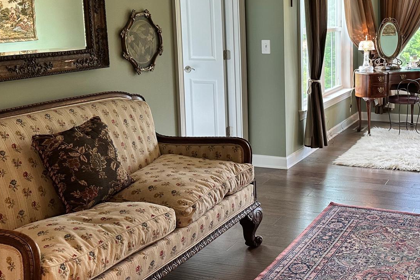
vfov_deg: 28.4
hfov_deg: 40.8
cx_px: 312
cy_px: 89
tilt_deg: -7.6
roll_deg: +0.8
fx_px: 548
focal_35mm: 47
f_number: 1.78
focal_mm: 6.86
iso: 160
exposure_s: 1/120
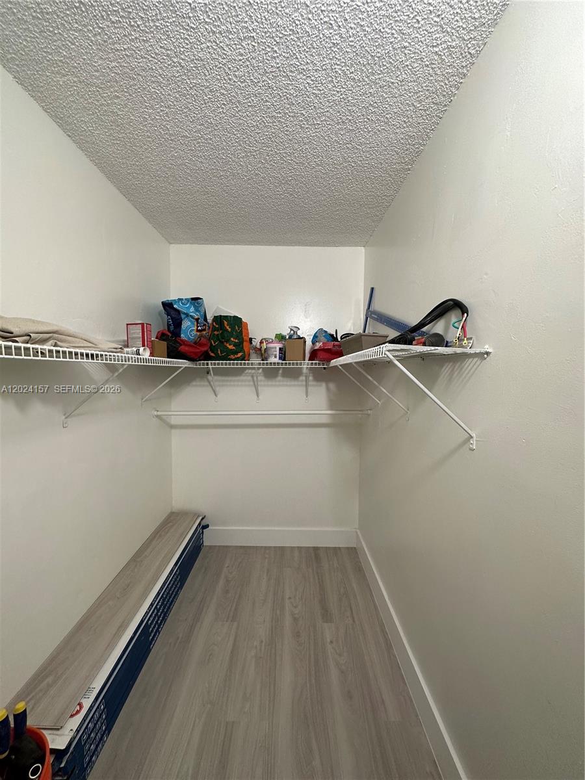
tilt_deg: -2.9
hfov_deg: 85.7
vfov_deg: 102.1
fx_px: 315
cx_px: 292
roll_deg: -1.6
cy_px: 390
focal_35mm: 14
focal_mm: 2.22
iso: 160
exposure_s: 1/120
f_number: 2.2
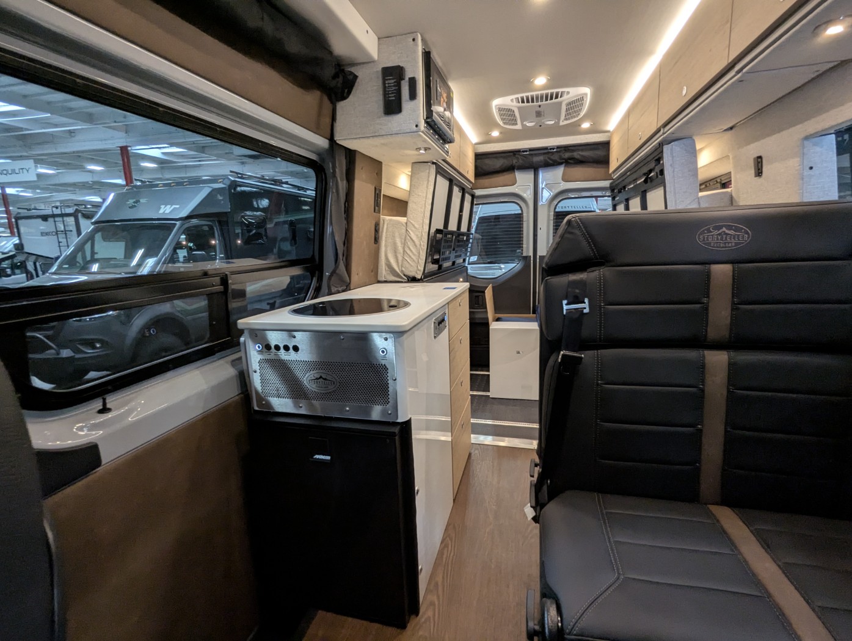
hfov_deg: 94.4
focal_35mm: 16
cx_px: 426
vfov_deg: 78.2
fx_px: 394
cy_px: 320
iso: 183
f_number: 2.2
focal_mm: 2.35
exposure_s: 1/23.8
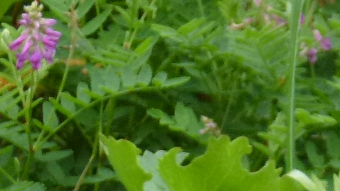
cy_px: 67
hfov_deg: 1.2
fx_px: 15830
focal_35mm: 1756
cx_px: 328
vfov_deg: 0.7
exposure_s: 1/250
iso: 320
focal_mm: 68.8
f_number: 5.9
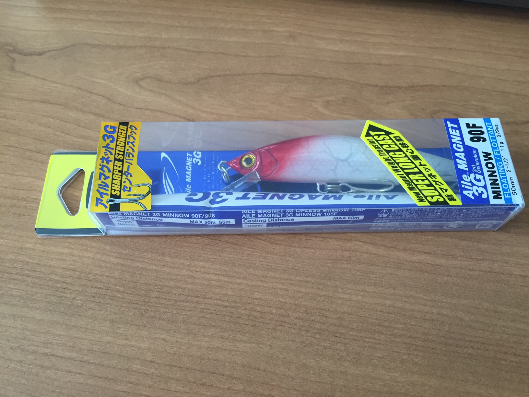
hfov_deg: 61.7
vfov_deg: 48.2
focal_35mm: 29
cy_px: 198
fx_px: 443
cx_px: 264
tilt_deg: -63.2
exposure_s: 1/30
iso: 100
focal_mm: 4.15
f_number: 2.2
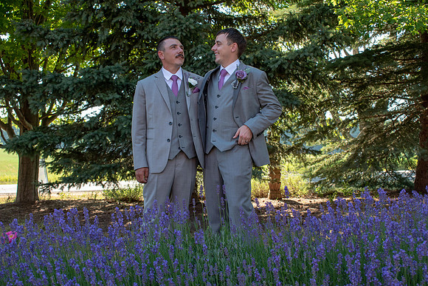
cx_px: 214
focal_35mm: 51
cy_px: 143
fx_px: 606
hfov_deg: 38.9
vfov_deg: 26.5
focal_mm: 34
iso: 400
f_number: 7.1
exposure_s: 1/200
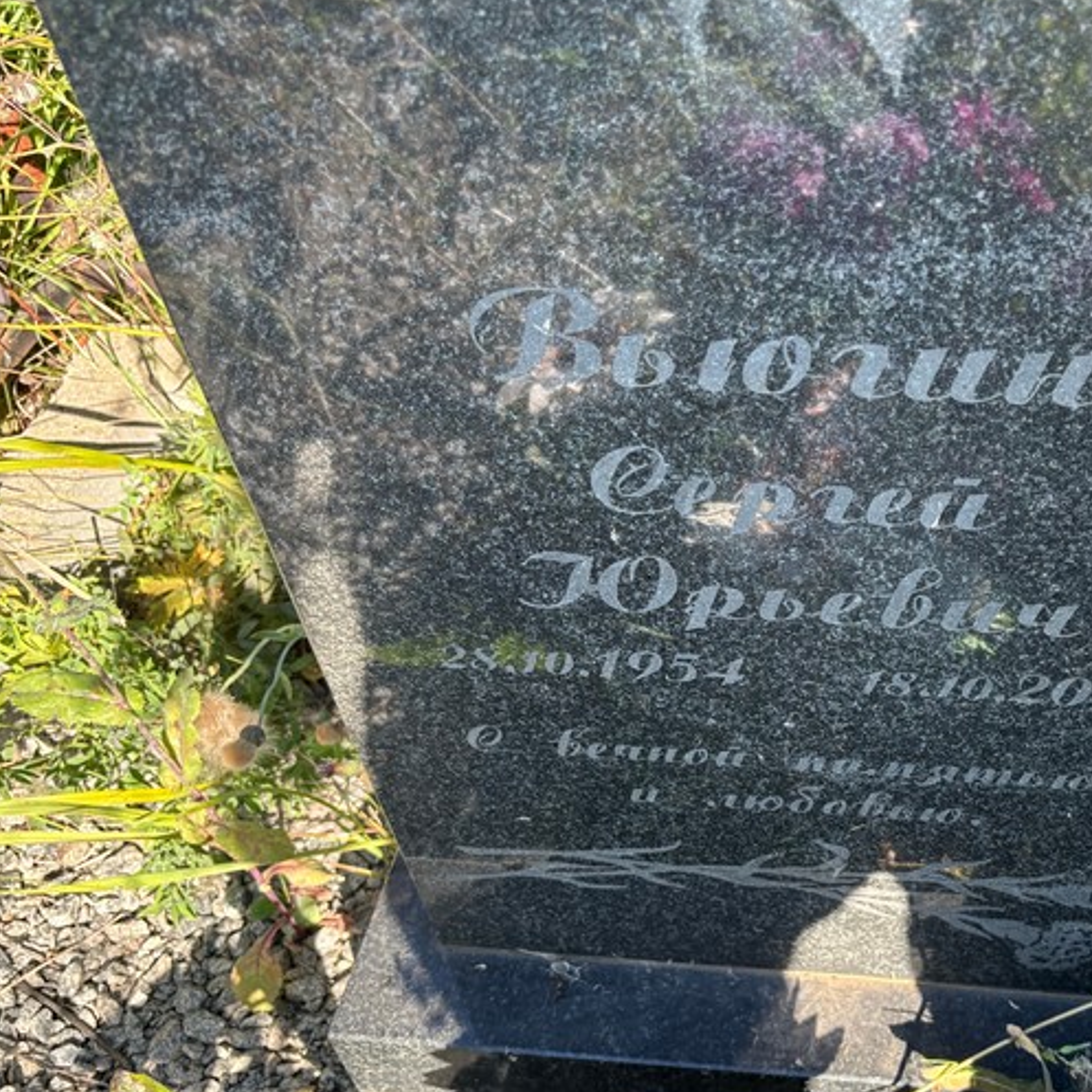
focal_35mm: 37
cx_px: 822
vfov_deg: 44.8
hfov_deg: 43.5
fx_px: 1321
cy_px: 631
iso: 50
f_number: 1.6
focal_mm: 5.96
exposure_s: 1/408
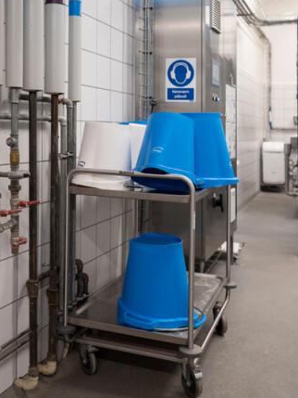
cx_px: 138
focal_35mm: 42
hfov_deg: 34.4
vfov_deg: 44.7
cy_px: 182
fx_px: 482
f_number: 4
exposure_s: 1/125
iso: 1600
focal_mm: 44
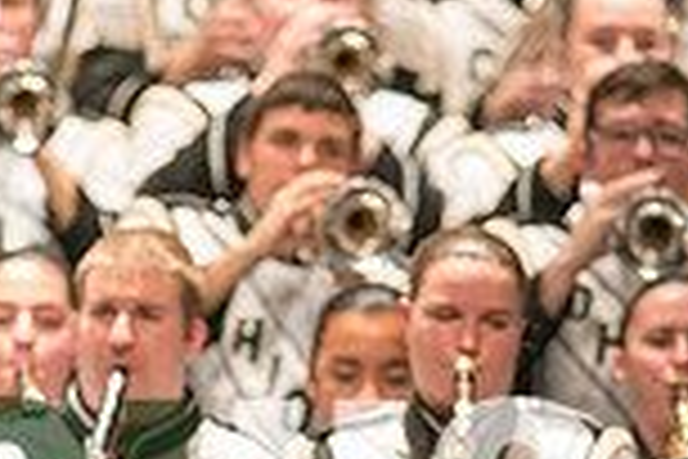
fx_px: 21689
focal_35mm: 1135
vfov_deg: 1.2
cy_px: 610
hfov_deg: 1.8
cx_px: 261
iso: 4000
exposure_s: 1/500
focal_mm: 300
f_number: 2.8
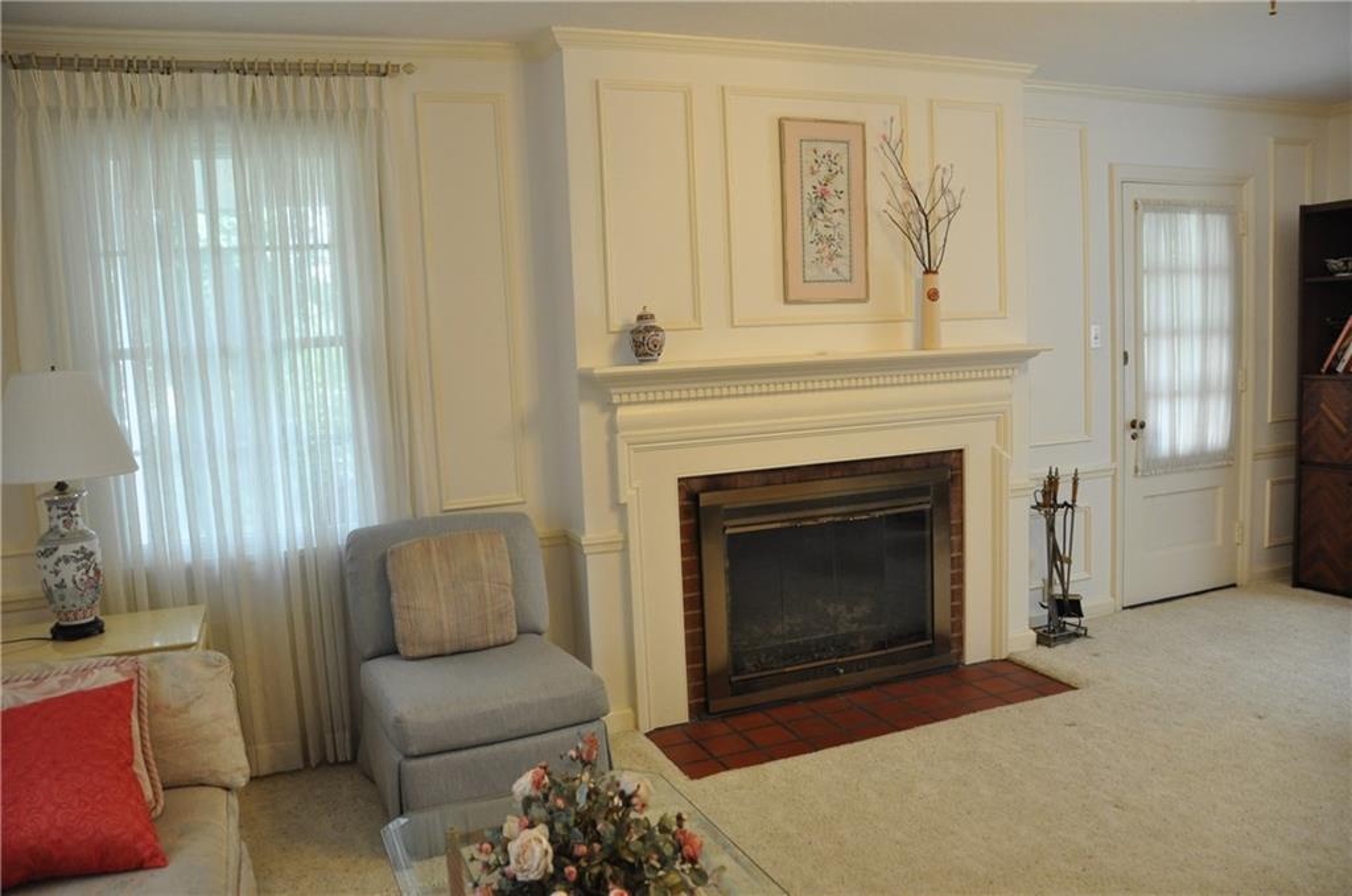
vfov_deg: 47.8
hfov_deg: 67.5
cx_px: 676
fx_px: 1012
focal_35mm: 27
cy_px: 448
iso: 800
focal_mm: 18
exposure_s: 1/60
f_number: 4
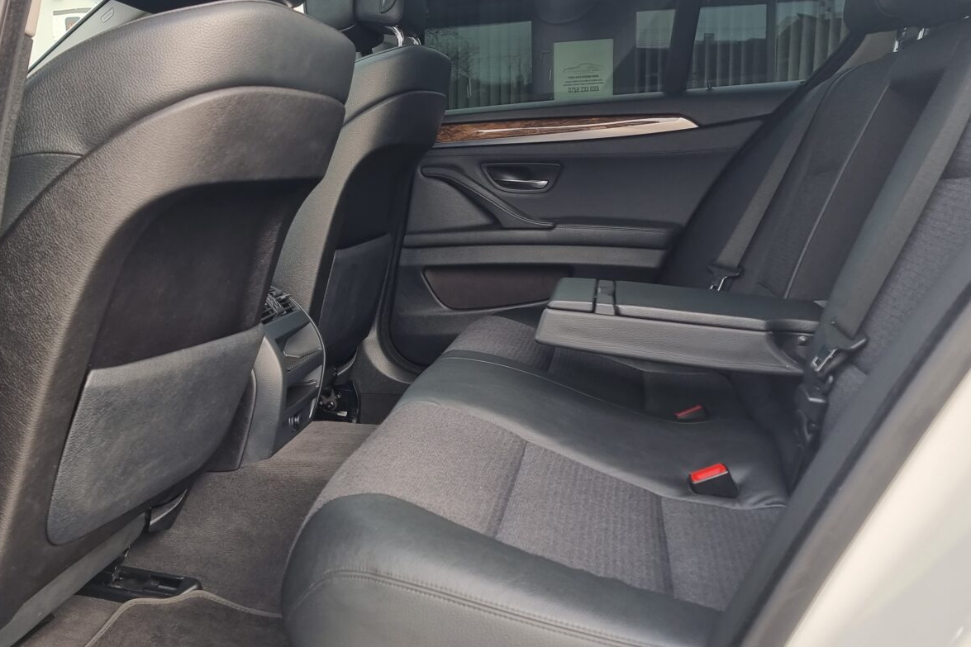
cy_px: 244
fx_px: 917
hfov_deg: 55.5
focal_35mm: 34
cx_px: 402
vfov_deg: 38.6
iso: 50
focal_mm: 6.7
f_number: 1.8
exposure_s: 1/100
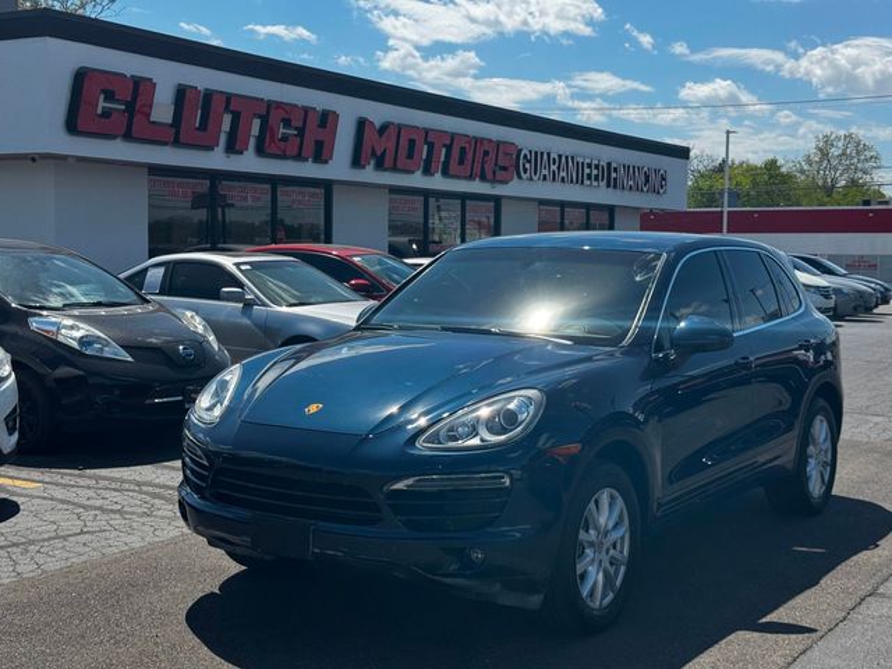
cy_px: 334
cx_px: 446
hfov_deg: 39.7
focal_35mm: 48
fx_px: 1237
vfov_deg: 30.3
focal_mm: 6.76
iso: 64
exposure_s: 1/5376
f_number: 1.78
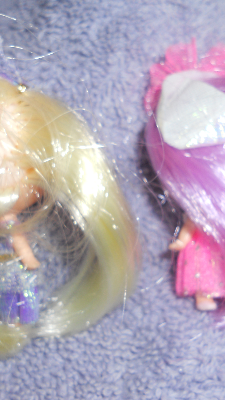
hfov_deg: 25.4
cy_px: 198
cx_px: 117
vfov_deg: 43.7
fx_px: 498
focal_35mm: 47
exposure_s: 1/25
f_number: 8.8
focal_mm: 5.8
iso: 80
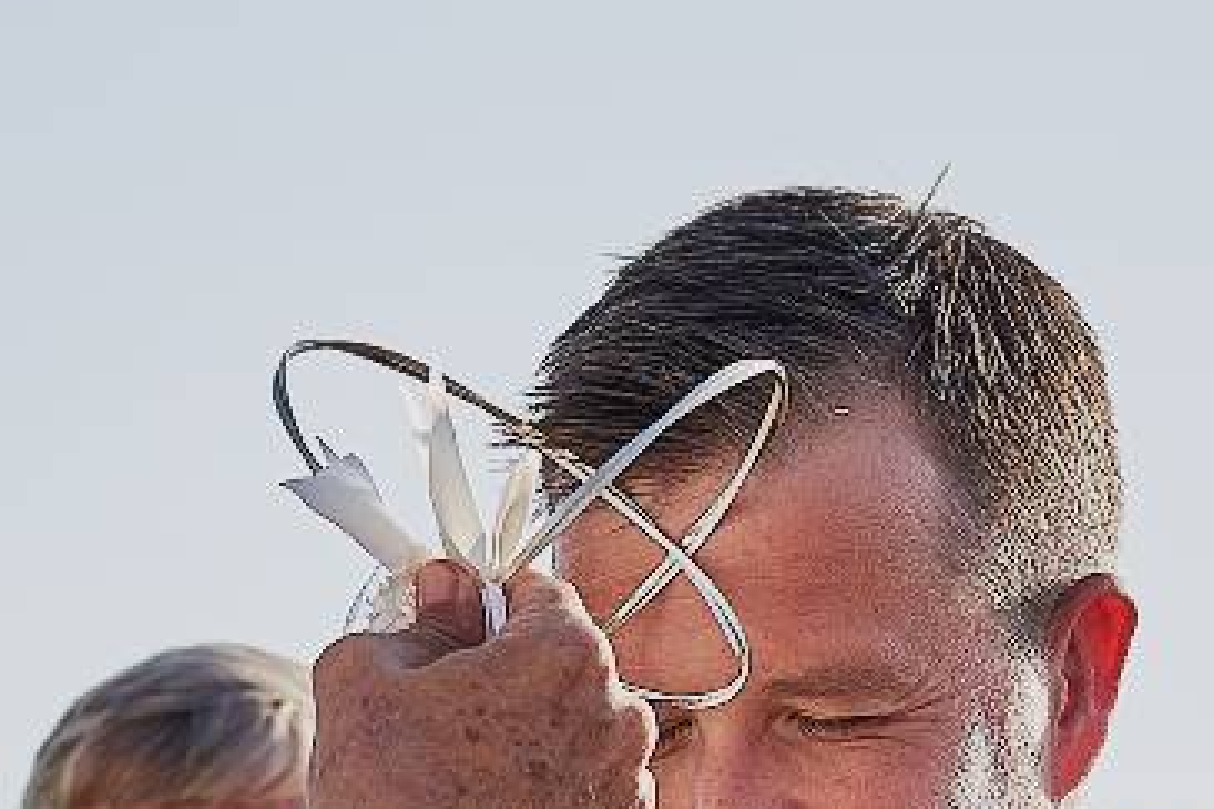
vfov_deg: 5.9
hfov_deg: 9.0
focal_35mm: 230
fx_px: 7752
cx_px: 579
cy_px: 1292
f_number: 5
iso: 100
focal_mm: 56
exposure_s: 1/500
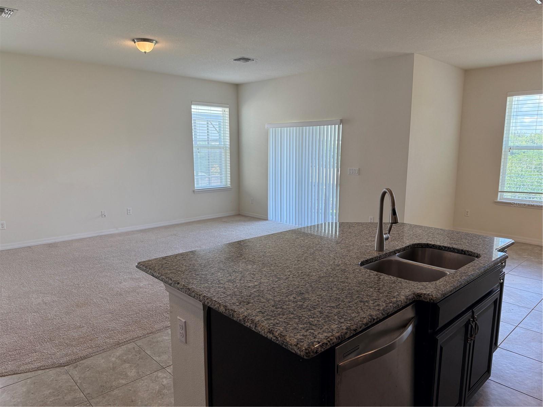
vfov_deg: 56.8
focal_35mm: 24
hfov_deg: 71.6
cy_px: 204
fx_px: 376
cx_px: 272
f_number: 1.78
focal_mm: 6.76
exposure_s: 1/203
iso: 125
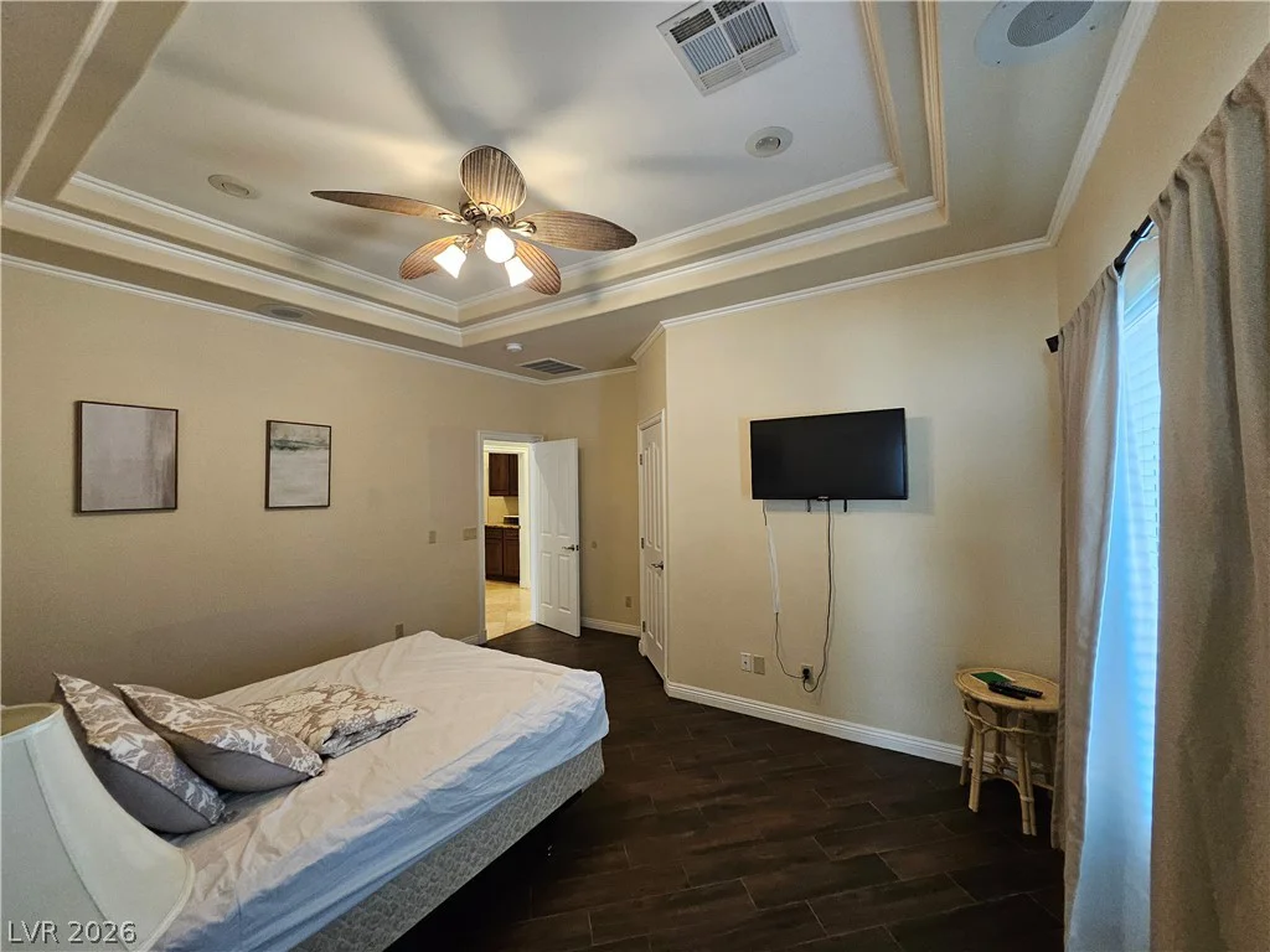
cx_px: 635
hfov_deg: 106.2
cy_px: 476
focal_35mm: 13
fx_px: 477
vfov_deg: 89.9
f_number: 2.2
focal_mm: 1.7
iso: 250
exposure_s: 1/60
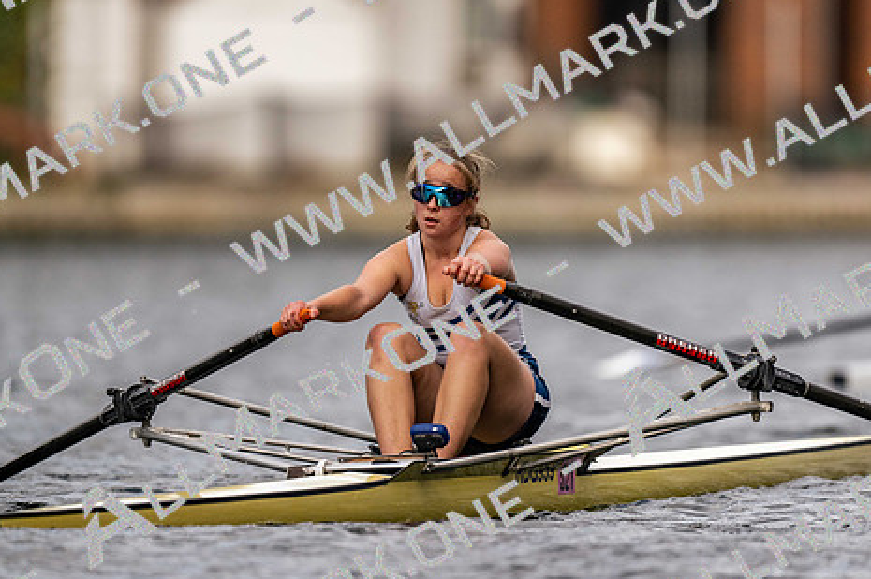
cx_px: 461
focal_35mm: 749
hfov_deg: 2.8
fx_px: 18102
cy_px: 279
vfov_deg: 1.8
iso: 560
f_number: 4
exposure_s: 1/2500
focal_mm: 600
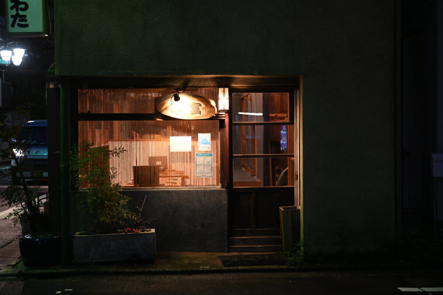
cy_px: 148
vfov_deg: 27.5
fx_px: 603
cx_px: 222
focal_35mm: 49
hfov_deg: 40.3
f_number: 2.8
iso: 2800
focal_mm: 49
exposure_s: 1/125
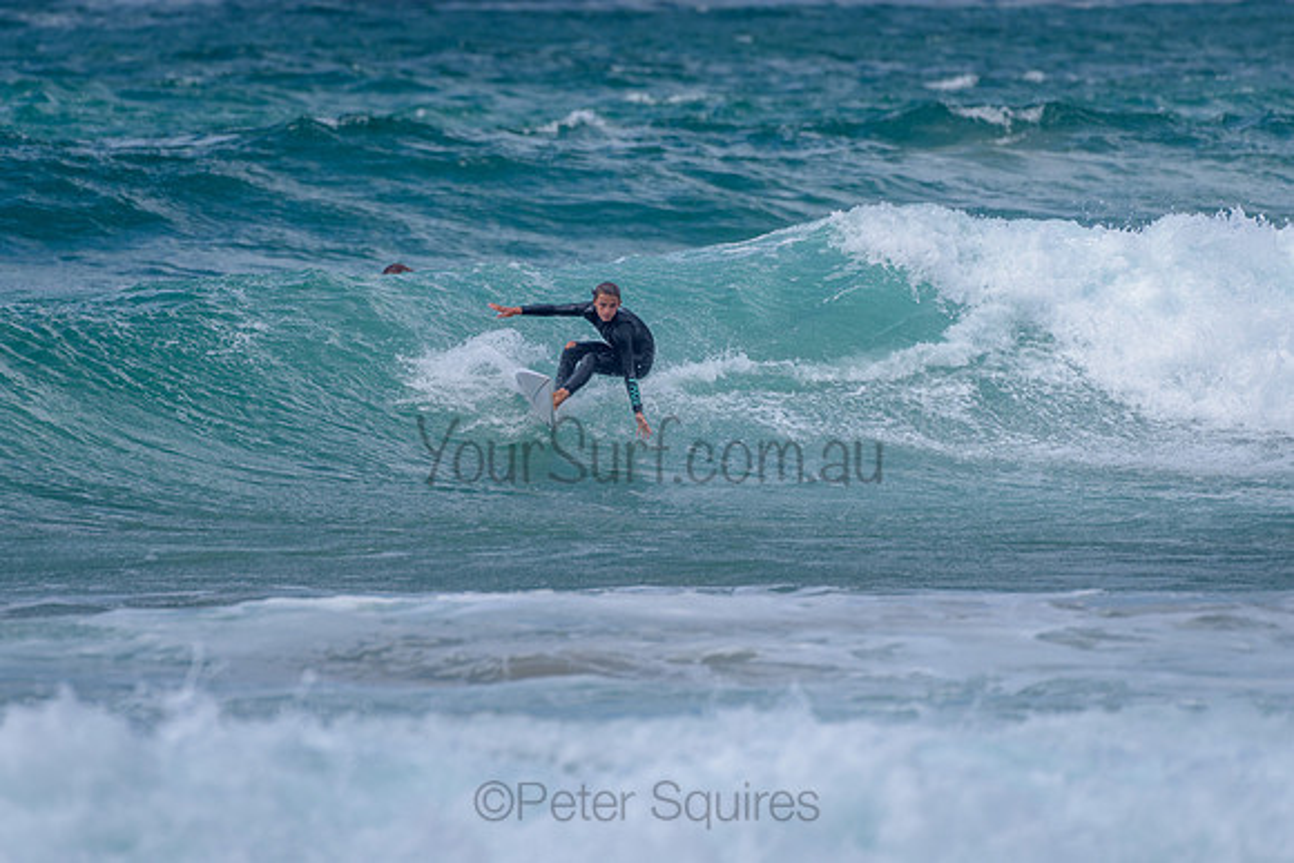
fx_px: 22084
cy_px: 337
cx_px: 541
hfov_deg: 3.4
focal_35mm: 614
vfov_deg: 2.2
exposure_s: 1/2000
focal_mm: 500
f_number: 5.6
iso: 140
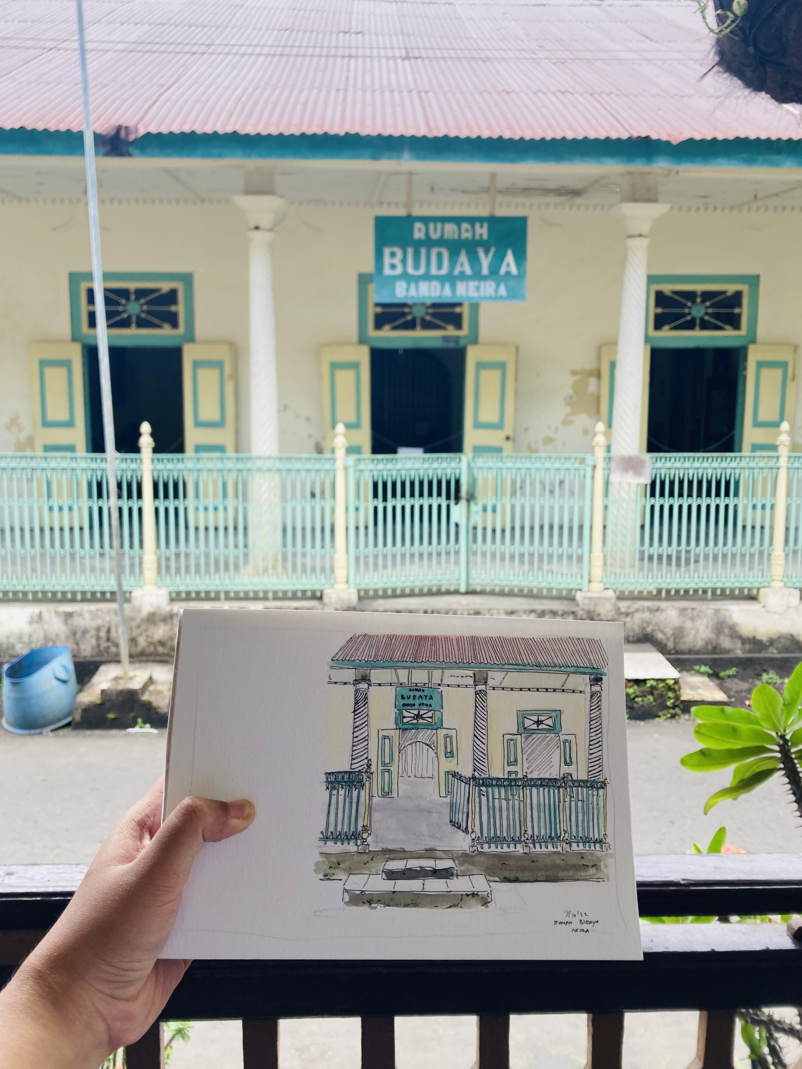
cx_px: 397
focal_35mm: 29
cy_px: 517
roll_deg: +0.0
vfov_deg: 61.6
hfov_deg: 48.2
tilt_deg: -5.8
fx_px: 896
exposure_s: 1/198
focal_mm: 3.99
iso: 20
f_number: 1.8
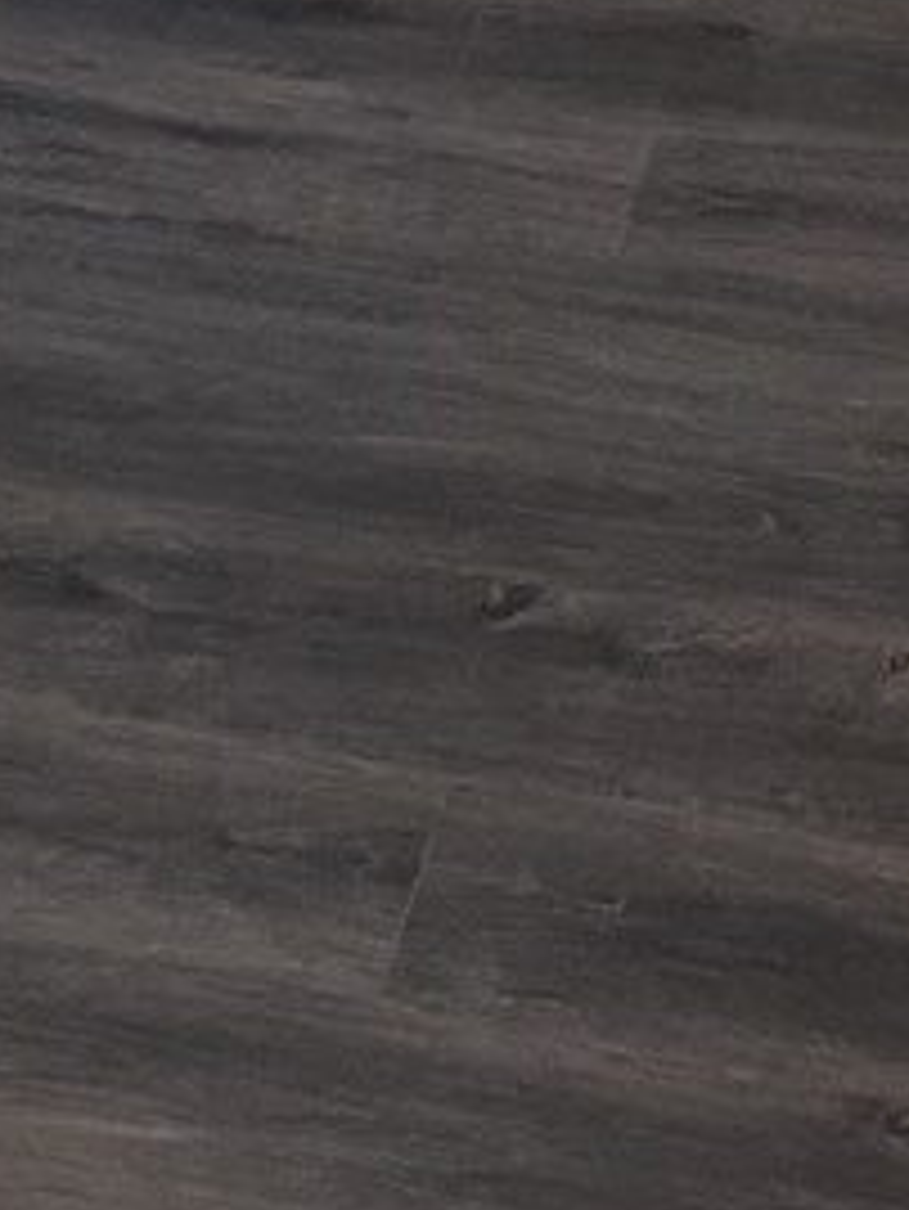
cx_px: -850
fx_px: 4793
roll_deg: +4.2
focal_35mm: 137
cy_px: -1435
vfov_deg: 12.2
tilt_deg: -5.8
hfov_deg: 10.1
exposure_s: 1/60
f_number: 1.78
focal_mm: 6.86
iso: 320
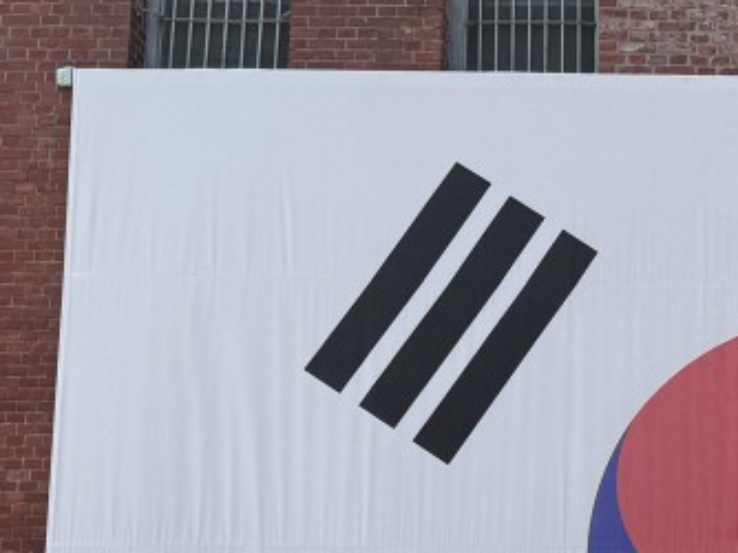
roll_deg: -0.3
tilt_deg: +10.7
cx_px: 930
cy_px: 564
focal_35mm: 92
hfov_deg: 19.8
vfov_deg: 15.7
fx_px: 1960
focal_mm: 6.76
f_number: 1.78
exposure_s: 1/5714
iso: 80
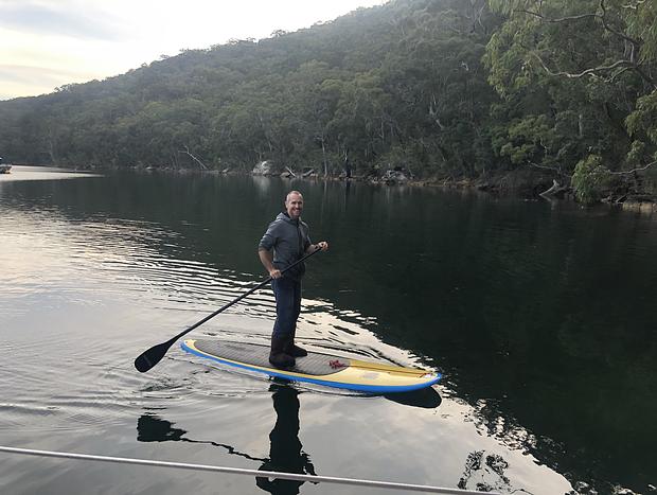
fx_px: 532
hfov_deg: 63.4
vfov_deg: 49.9
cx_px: 328
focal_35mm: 28
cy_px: 248
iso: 40
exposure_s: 1/120
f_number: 1.8
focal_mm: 4
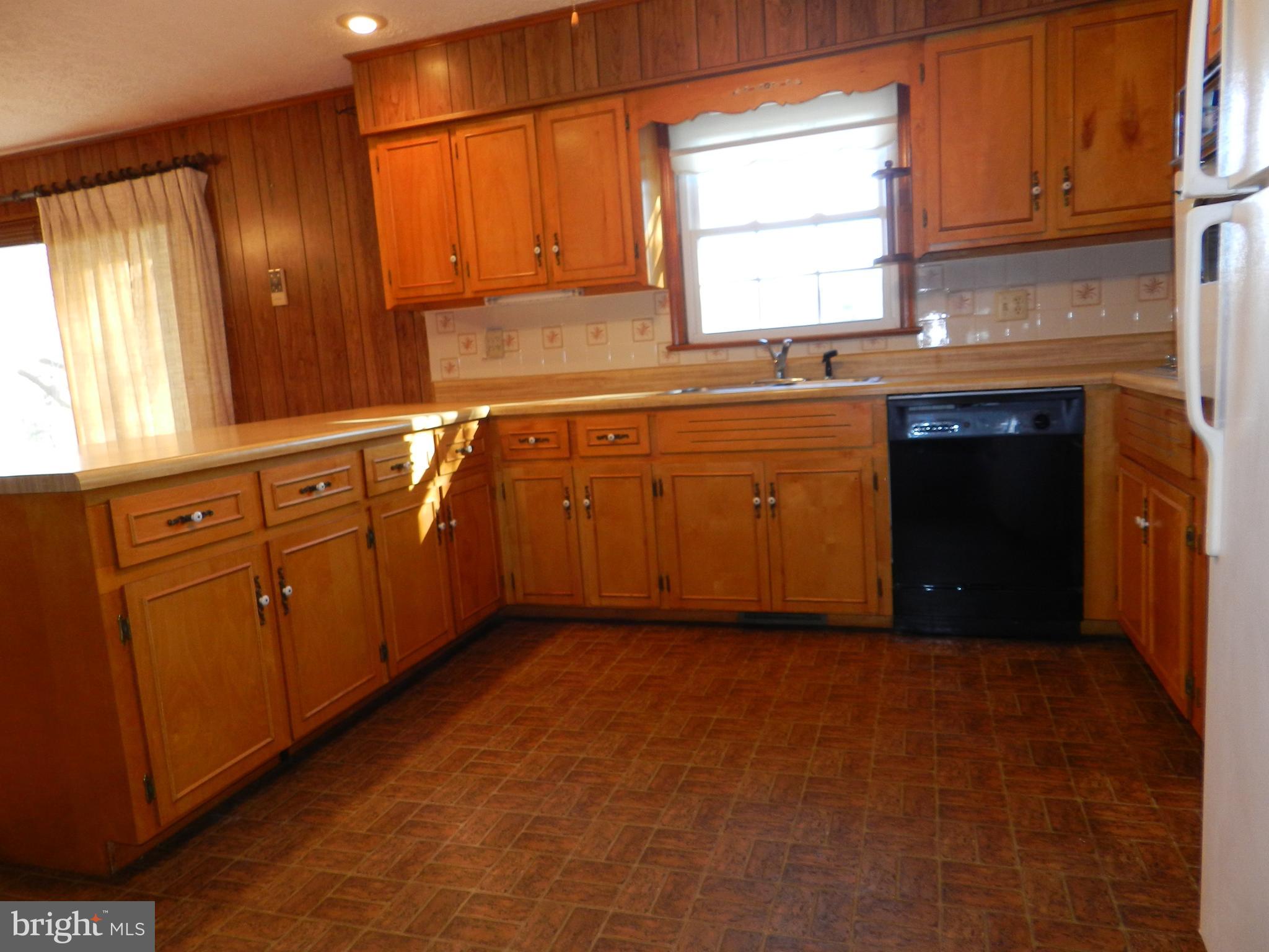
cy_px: 476
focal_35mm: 23
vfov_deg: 58.9
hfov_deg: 73.9
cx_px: 634
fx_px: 843
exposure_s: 1/30
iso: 200
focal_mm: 4
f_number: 3.4
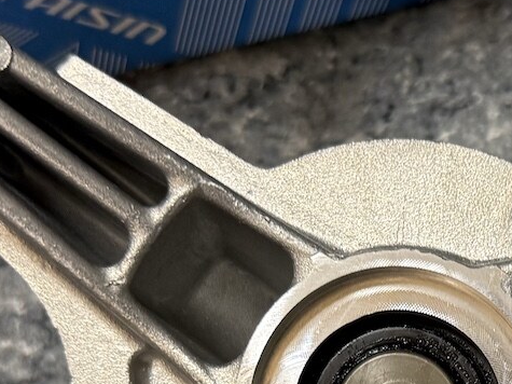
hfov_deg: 19.8
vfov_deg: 14.8
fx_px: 1434
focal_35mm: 97
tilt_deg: -69.2
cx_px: 476
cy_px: 450
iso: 100
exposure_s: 1/60
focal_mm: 6.76
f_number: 1.78
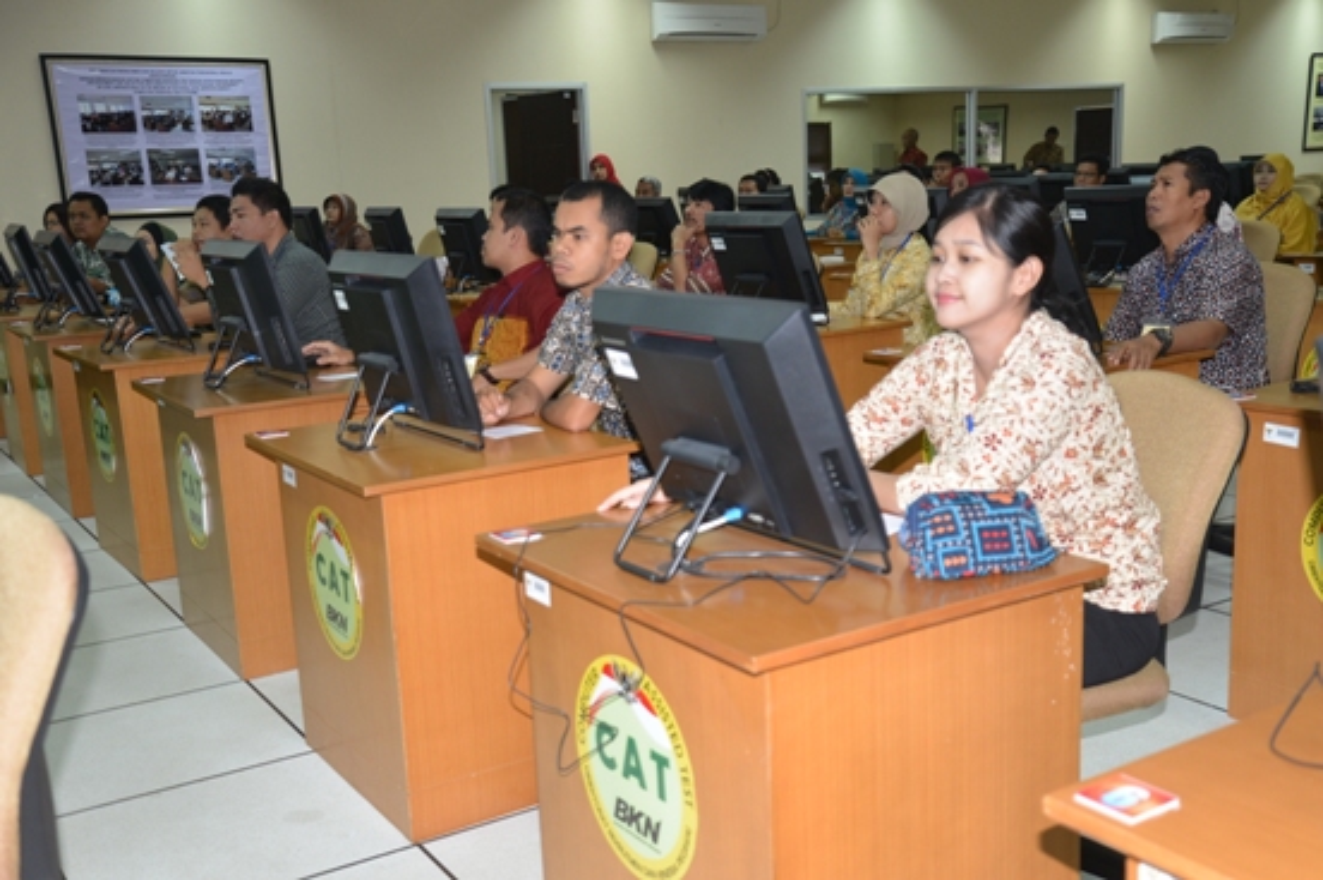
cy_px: 440
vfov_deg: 37.8
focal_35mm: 35
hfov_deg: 54.5
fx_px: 1285
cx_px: 662
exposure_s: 1/60
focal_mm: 35
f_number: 4
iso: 800
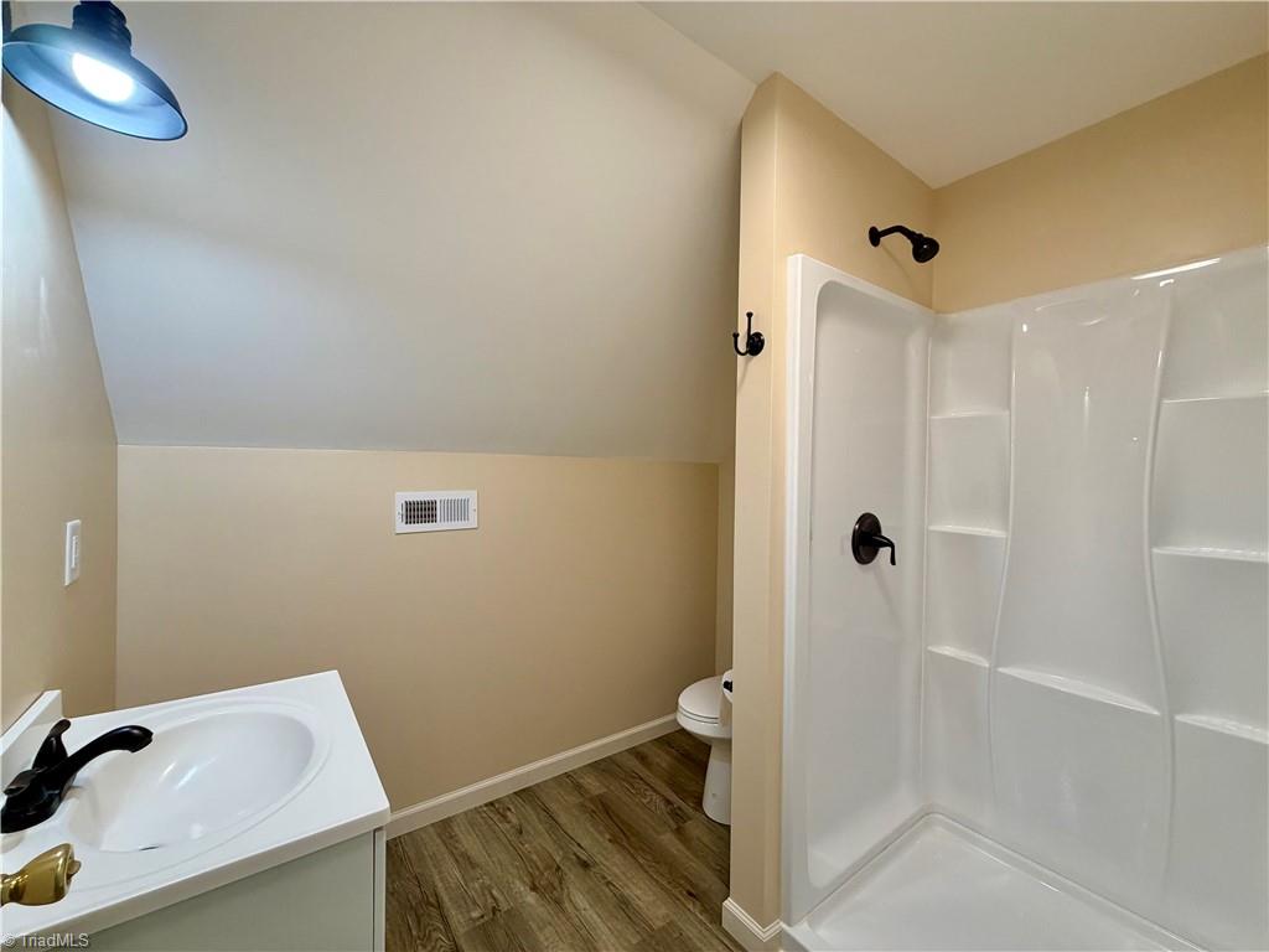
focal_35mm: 14
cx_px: 634
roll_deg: -0.4
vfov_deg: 85.7
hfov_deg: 102.1
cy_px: 476
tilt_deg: -0.8
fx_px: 513
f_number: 2.2
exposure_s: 1/120
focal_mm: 2.22
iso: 250
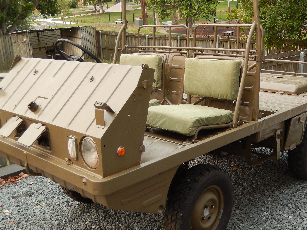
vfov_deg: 32.2
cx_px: 173
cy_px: 117
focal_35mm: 45
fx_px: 399
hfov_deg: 42.0
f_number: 3.8
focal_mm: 5.7
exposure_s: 1/200
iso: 125
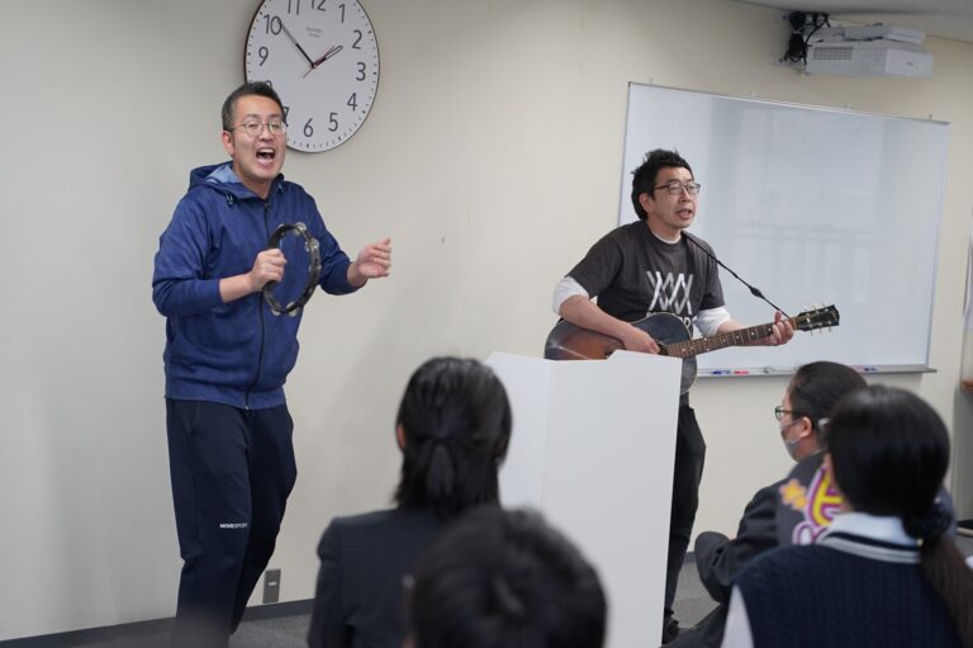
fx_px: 2026
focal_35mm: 75
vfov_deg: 18.2
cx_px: 486
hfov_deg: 27.0
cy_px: 324
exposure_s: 1/160
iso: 500
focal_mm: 75
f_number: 4
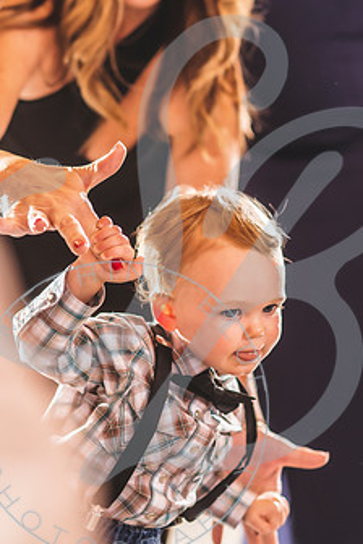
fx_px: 1724
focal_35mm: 114
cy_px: 288
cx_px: 191
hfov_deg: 12.0
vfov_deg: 17.9
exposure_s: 1/200
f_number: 2.8
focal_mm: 85
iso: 800
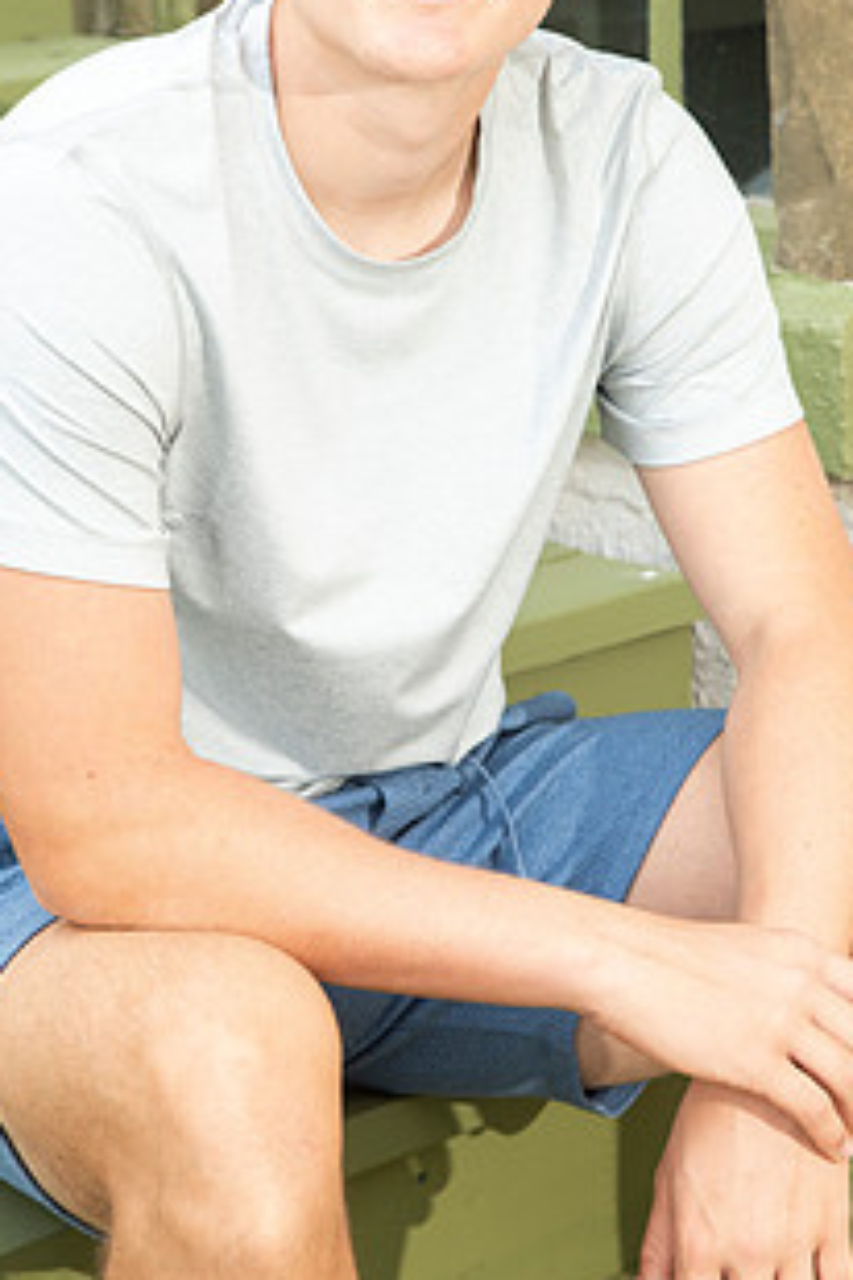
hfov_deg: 13.4
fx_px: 3625
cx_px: 410
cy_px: 443
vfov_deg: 20.0
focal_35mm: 102
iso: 320
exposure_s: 1/160
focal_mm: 70
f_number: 5.6
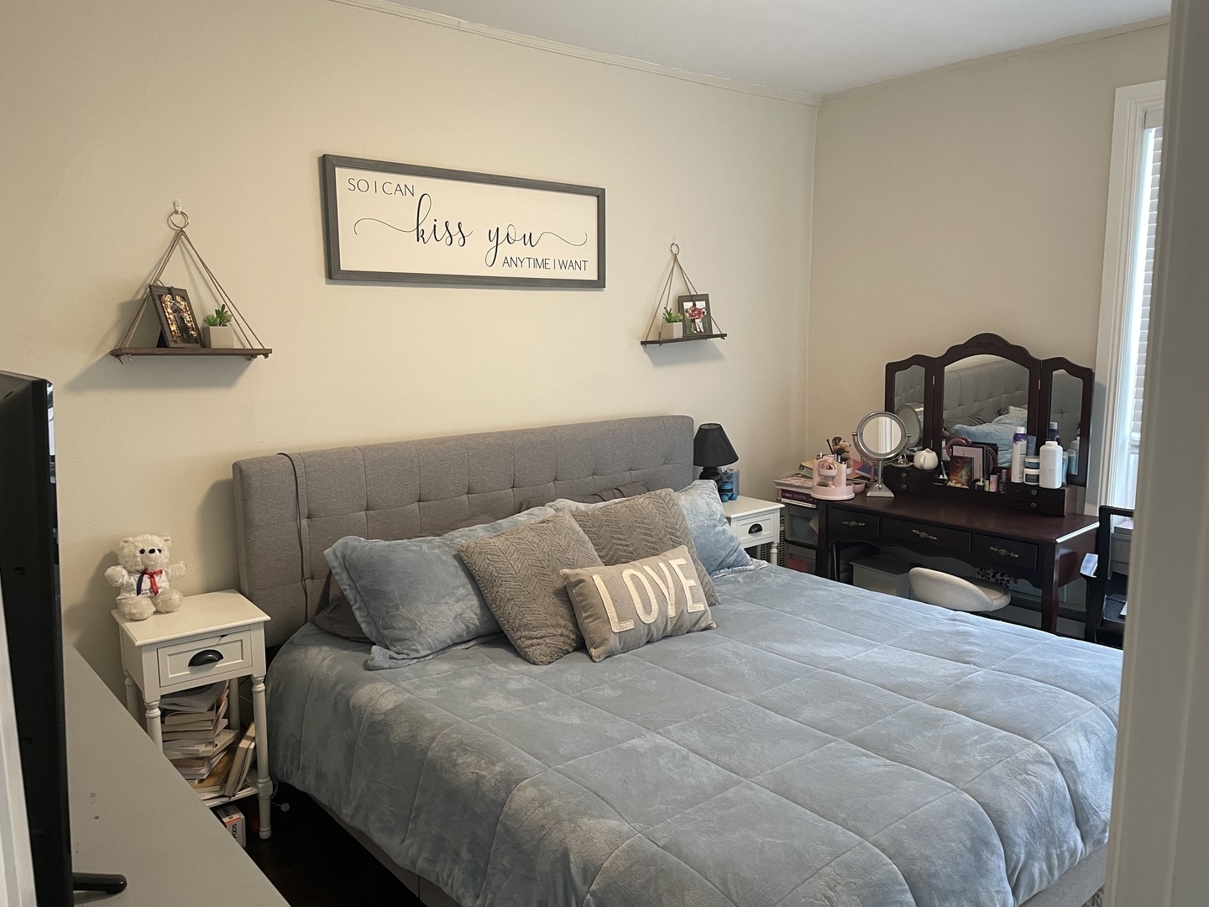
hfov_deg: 67.3
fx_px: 908
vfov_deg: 53.1
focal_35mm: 26
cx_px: 604
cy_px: 454
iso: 125
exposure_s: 1/60
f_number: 1.6
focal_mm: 4.2
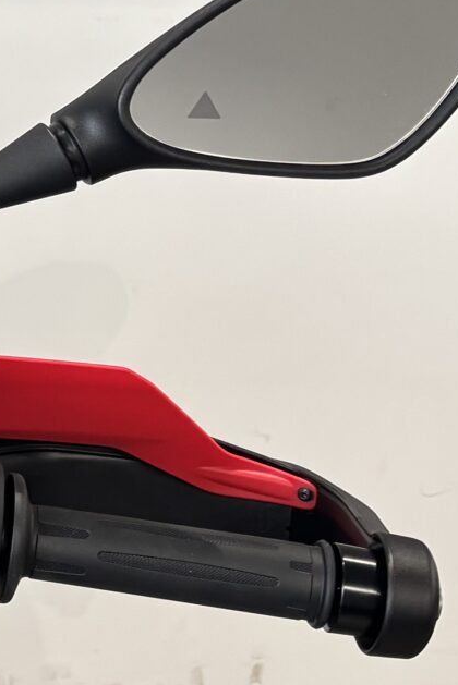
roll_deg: -2.3
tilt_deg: -21.3
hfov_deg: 10.2
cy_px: 146
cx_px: -767
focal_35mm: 110
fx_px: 2097
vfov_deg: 18.4
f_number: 1.6
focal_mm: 5.96
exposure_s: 1/50
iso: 80
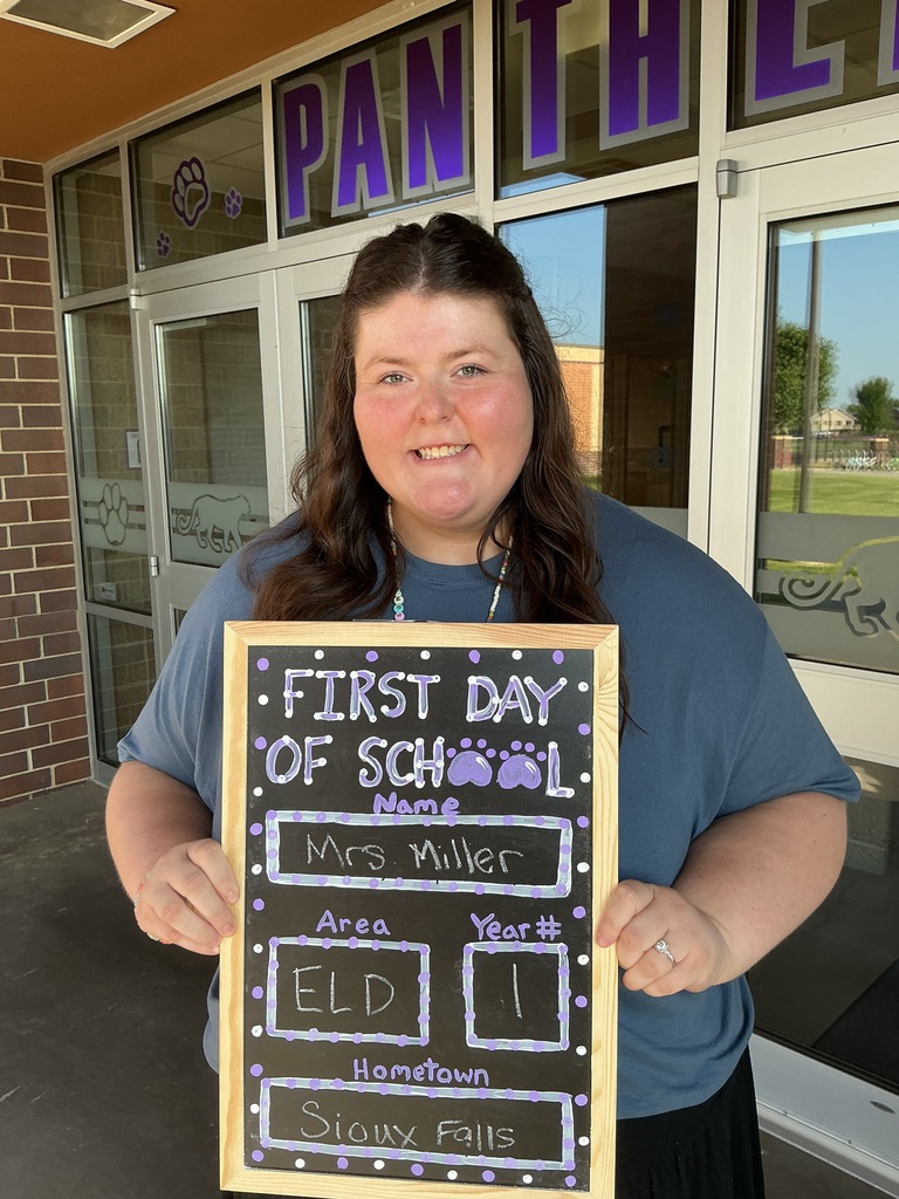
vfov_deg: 61.7
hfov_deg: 48.2
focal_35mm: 29
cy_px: 600
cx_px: 450
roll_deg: +0.7
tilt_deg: -9.3
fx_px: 1004
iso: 25
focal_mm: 3
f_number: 1.8
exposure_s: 1/287
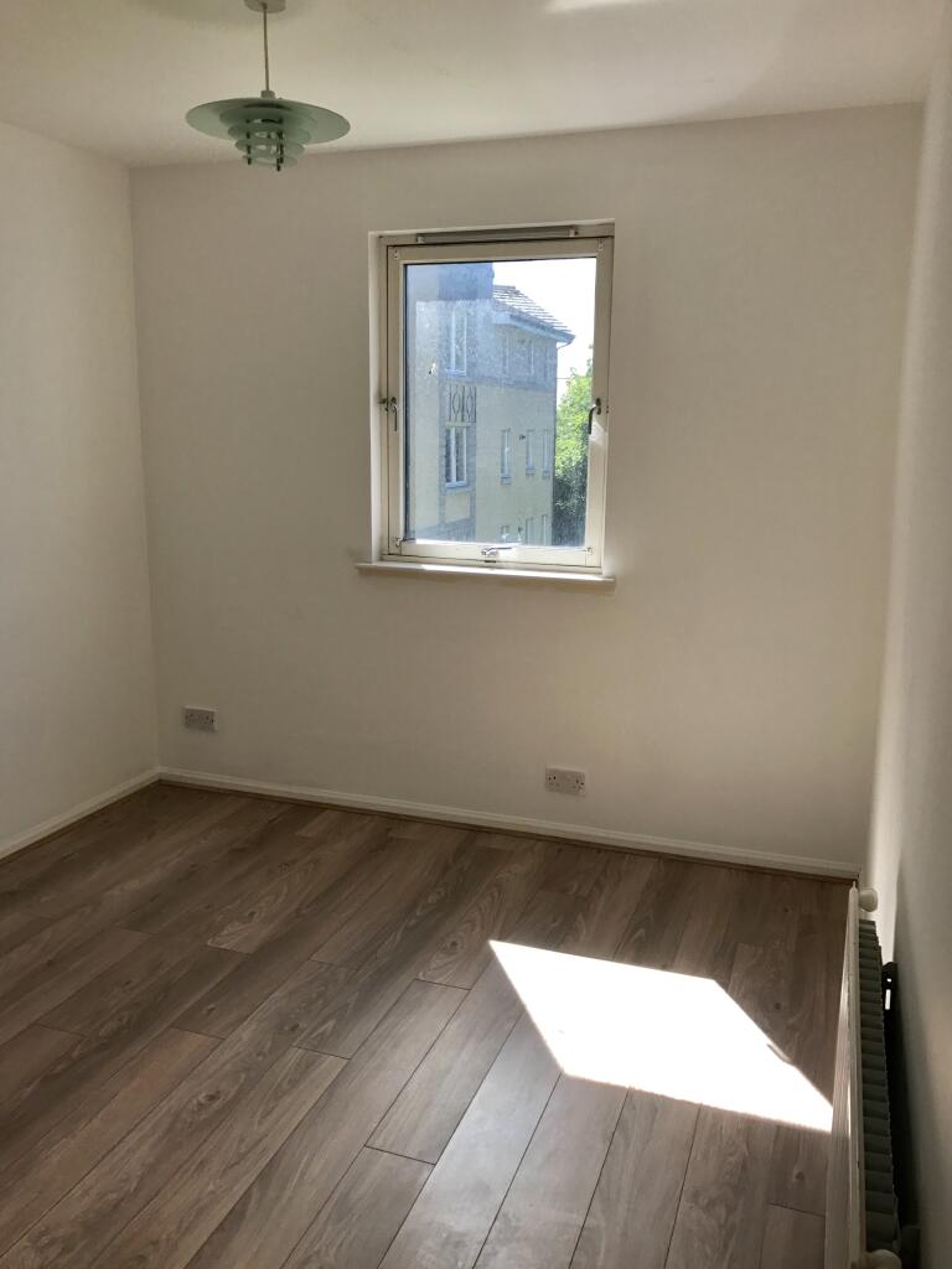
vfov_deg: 63.4
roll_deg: +2.4
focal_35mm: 28
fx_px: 1027
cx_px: 476
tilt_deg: -10.8
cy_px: 634
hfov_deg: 49.7
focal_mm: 3.99
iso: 20
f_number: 1.8
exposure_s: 1/427
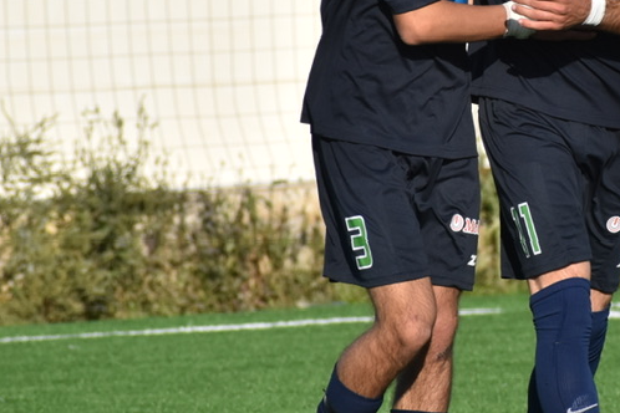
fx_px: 14603
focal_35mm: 848
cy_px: 98
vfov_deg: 1.6
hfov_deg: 2.4
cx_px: 571
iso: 400
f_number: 8
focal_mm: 220
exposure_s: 1/2000
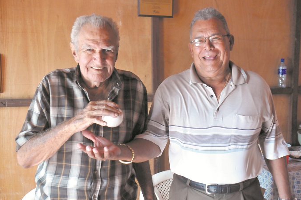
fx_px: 334
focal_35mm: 40
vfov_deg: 33.4
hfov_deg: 48.5
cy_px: 99
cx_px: 152
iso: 1600
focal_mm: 26
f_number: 4.5
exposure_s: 1/125
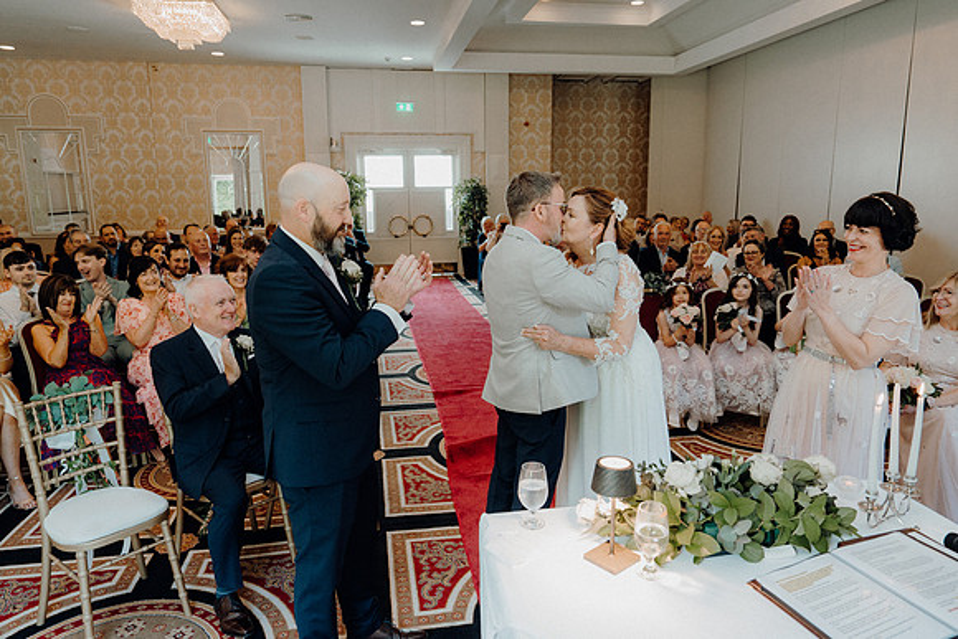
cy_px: 320
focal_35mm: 24
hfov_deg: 73.7
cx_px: 479
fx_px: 639
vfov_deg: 53.2
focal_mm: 24
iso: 2000
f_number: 3.5
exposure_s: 1/160
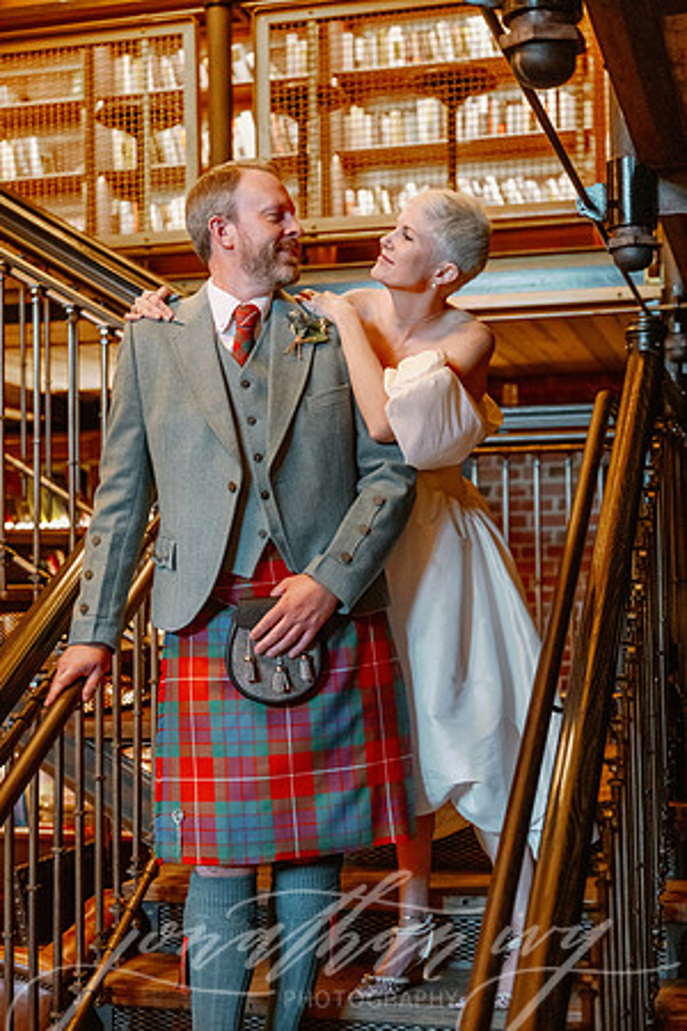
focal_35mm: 53
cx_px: 344
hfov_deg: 25.5
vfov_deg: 37.5
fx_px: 1517
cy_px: 516
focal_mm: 53
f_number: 2.8
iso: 5600
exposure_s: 1/160
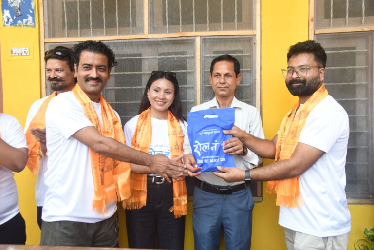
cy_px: 125
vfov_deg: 41.2
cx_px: 187
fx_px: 333
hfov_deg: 58.7
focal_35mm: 32
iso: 800
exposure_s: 1/125
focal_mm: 32
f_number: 7.1
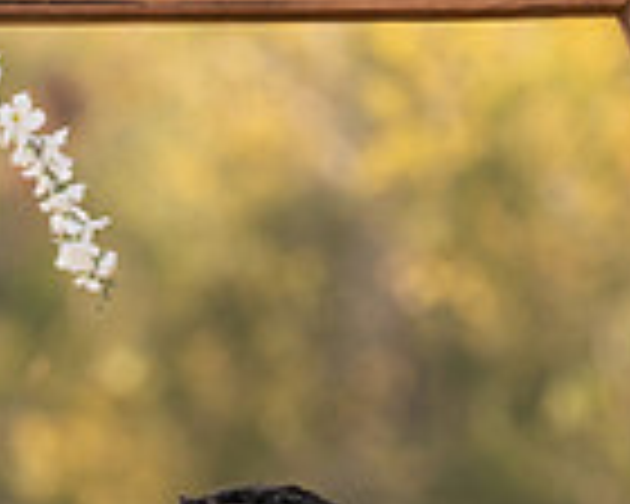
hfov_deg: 2.8
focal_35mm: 694
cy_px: 808
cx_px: -50
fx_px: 12940
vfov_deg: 2.2
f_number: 4
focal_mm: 178
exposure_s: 1/500
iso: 100
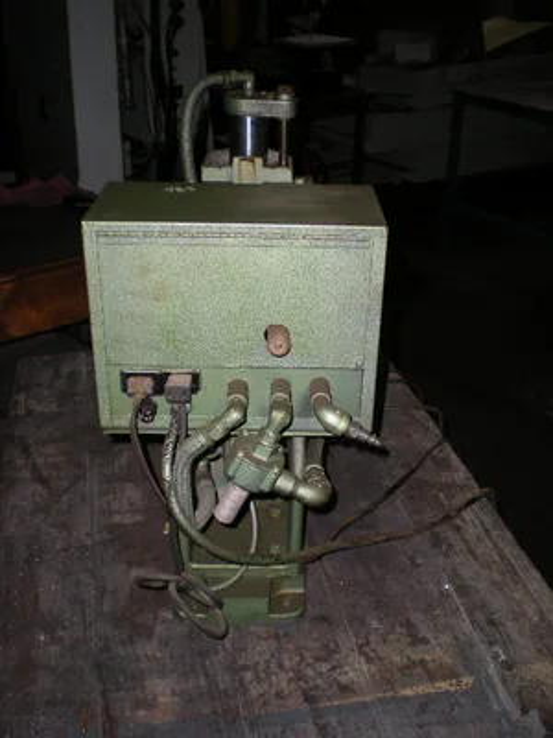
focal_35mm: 38
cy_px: 369
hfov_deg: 37.7
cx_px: 276
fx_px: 809
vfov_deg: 49.0
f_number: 3.1
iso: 64
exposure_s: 1/60
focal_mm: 6.3
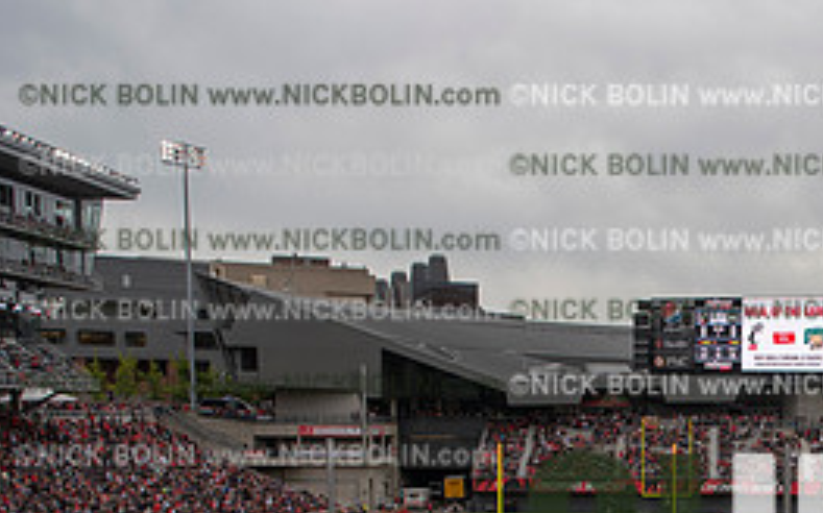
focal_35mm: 54
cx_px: 748
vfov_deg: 22.2
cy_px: 602
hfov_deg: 35.3
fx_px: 1210
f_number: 3.5
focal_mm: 24
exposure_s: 1/2000
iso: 250
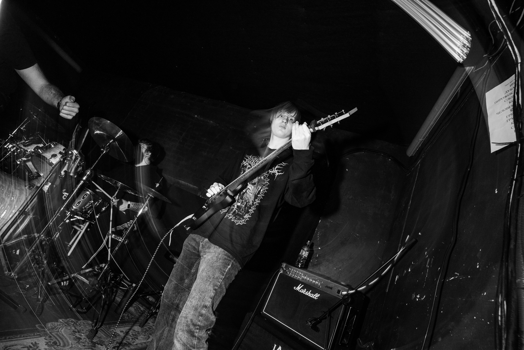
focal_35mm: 17
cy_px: 175
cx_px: 262
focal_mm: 17
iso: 500
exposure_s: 1/15
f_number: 5
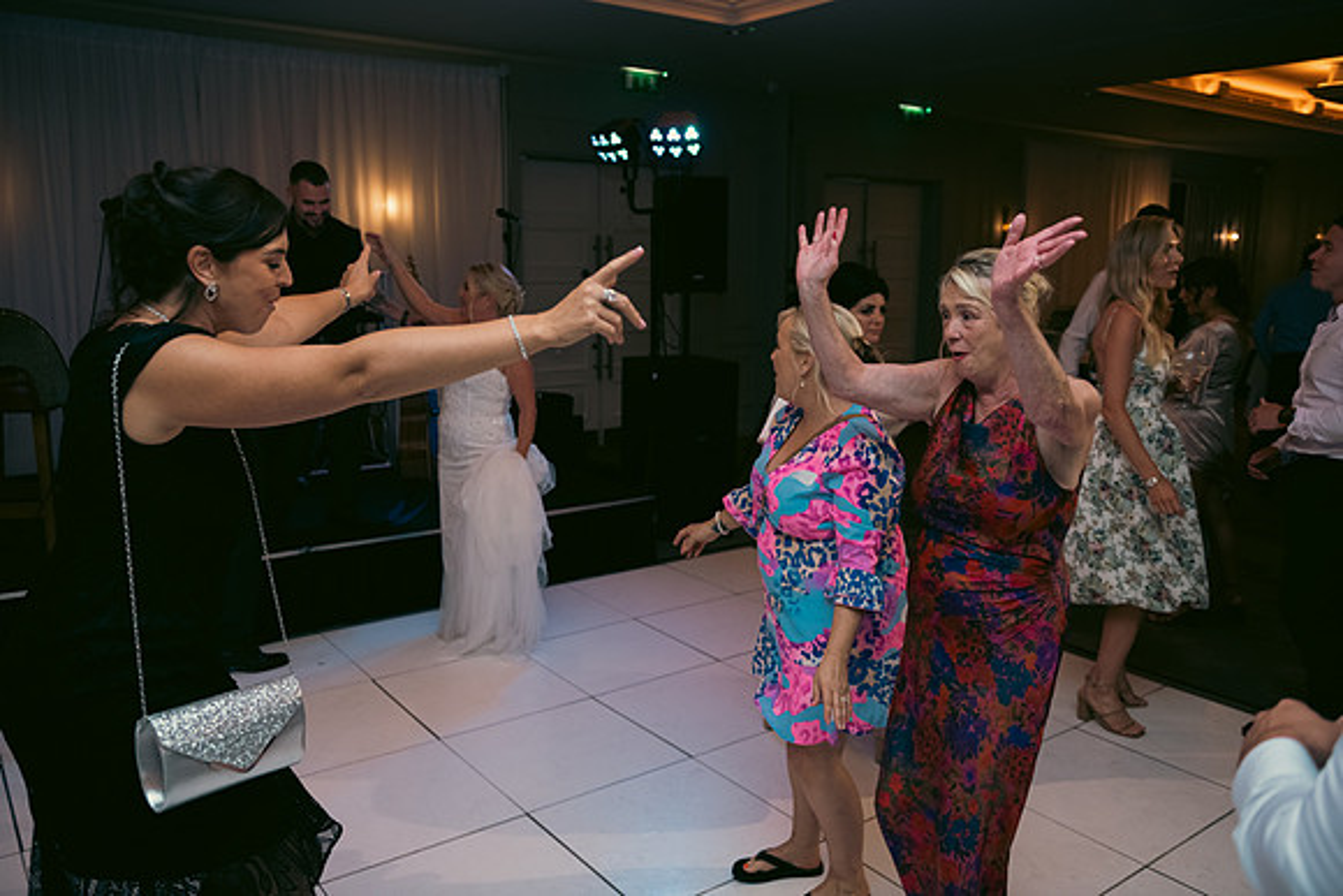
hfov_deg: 65.5
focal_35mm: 28
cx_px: 672
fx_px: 1045
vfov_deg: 46.4
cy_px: 448
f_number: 3.5
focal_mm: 28
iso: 800
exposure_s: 1/160
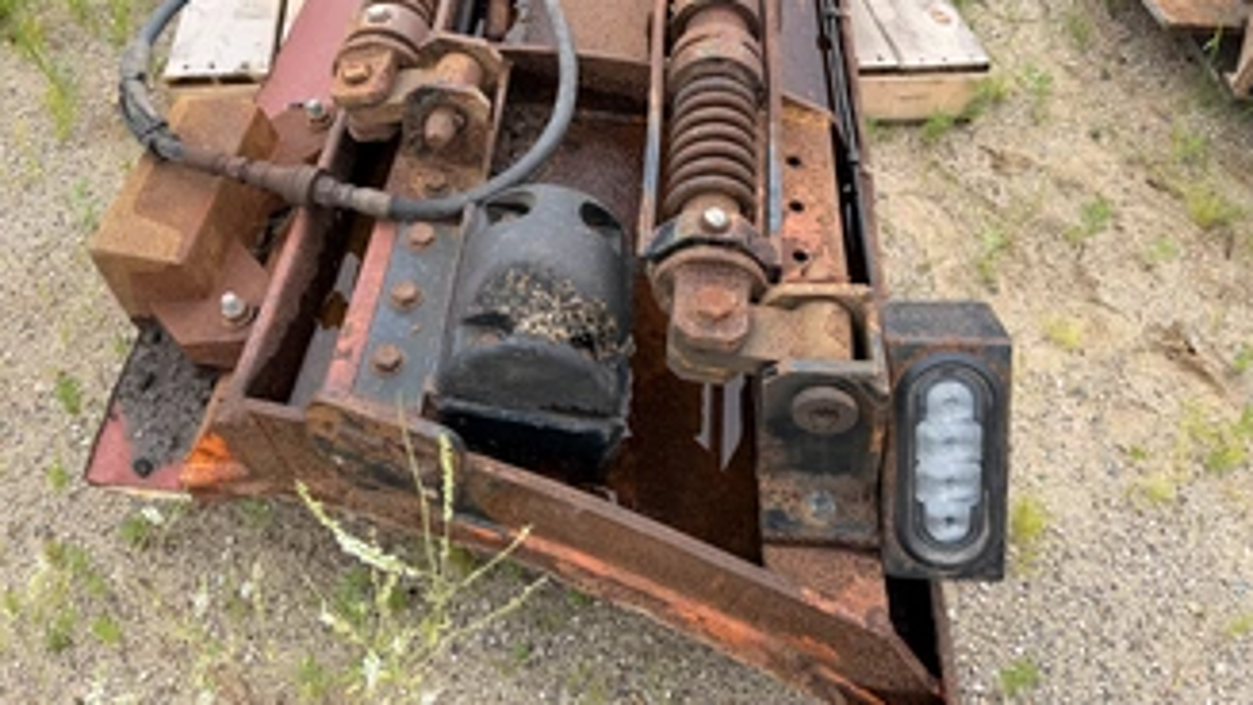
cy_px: 169
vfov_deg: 35.8
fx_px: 1063
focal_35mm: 32
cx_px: 590
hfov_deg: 61.0
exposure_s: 1/517
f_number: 1.78
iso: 80
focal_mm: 6.76
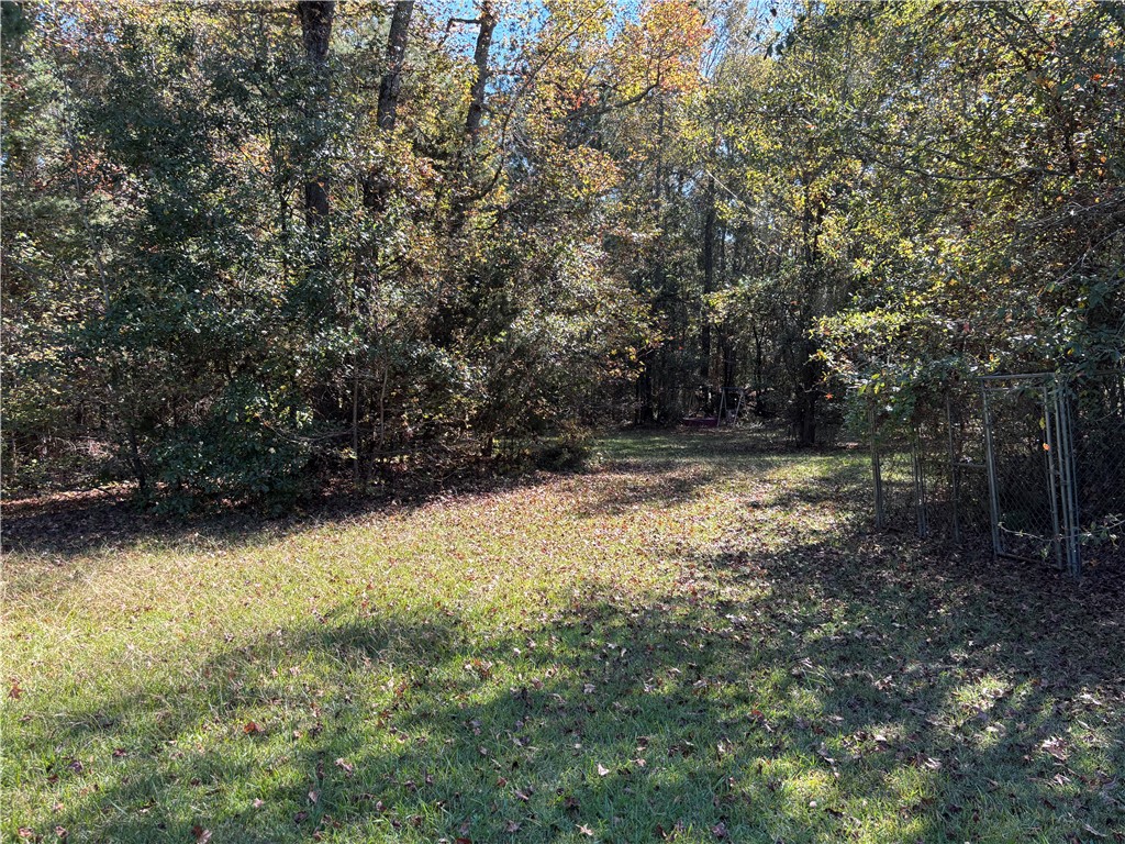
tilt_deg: -6.5
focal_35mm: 26
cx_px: 562
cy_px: 422
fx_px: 845
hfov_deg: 67.3
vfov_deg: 53.1
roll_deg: -1.3
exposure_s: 1/425
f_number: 1.6
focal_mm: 5.96
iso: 50
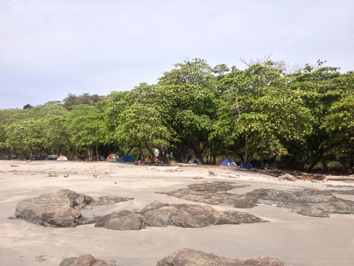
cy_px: 133
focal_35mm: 35
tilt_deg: +4.0
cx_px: 177
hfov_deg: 52.6
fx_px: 358
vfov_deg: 40.7
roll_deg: -1.0
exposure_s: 1/2208
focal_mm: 4.28
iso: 50
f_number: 2.4
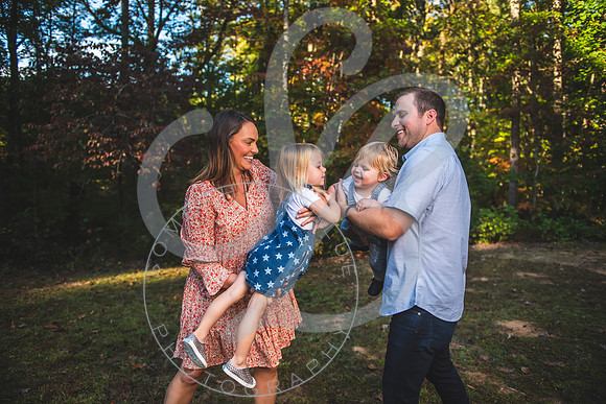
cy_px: 202
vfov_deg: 53.2
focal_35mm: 24
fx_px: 404
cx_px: 303
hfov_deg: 73.7
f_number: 2.8
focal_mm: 24
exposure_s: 1/400
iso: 100
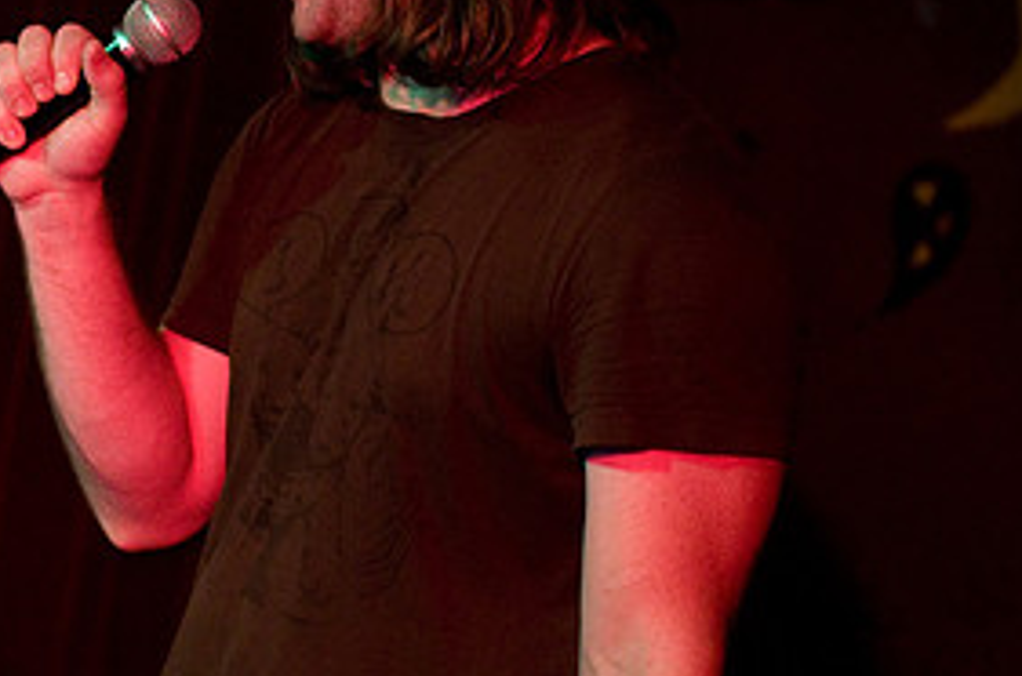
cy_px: 184
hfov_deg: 21.8
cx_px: 251
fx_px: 2634
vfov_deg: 14.6
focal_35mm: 93
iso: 1000
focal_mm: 30
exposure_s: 1/100
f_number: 2.2
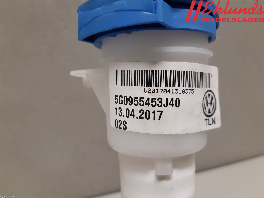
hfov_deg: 67.3
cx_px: 132
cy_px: 99
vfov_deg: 53.1
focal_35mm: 26
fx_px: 198
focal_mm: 3.93
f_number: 1.7
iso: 160
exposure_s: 1/50
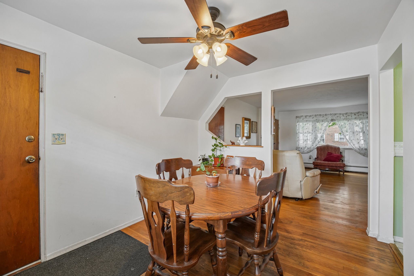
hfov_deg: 104.3
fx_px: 161
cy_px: 138
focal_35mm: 14
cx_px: 207
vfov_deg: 81.2
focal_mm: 14
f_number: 8
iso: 400
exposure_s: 1/4
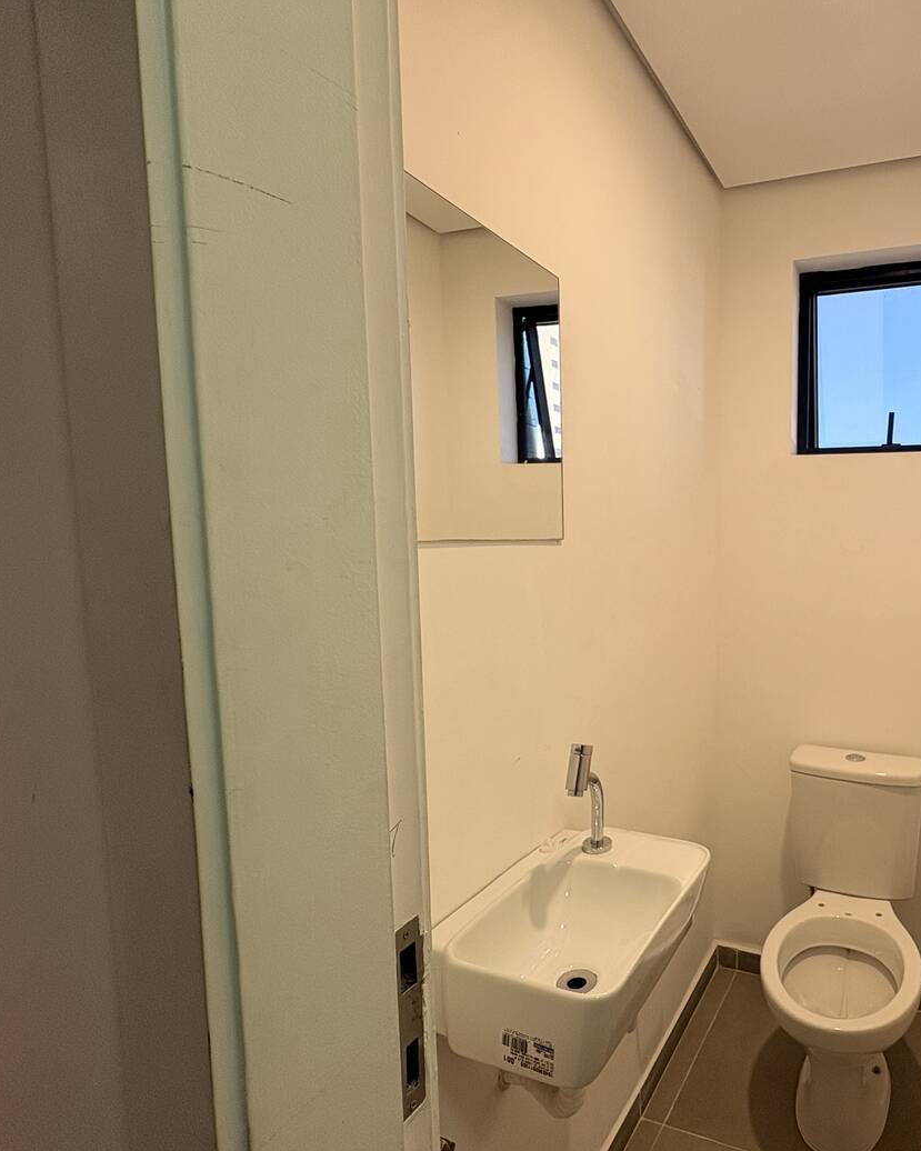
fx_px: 647
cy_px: 597
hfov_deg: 64.7
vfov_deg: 83.2
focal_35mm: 19
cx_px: 733
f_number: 2.2
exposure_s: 1/120
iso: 64
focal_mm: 2.22
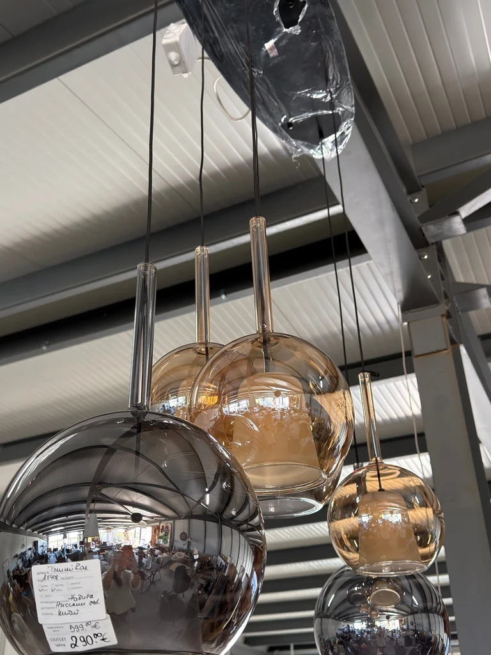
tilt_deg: +27.7
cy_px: 328
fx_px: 700
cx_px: 246
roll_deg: +1.8
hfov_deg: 38.7
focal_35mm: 37
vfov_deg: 50.1
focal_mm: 6.8
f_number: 1.8
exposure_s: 1/50
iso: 250
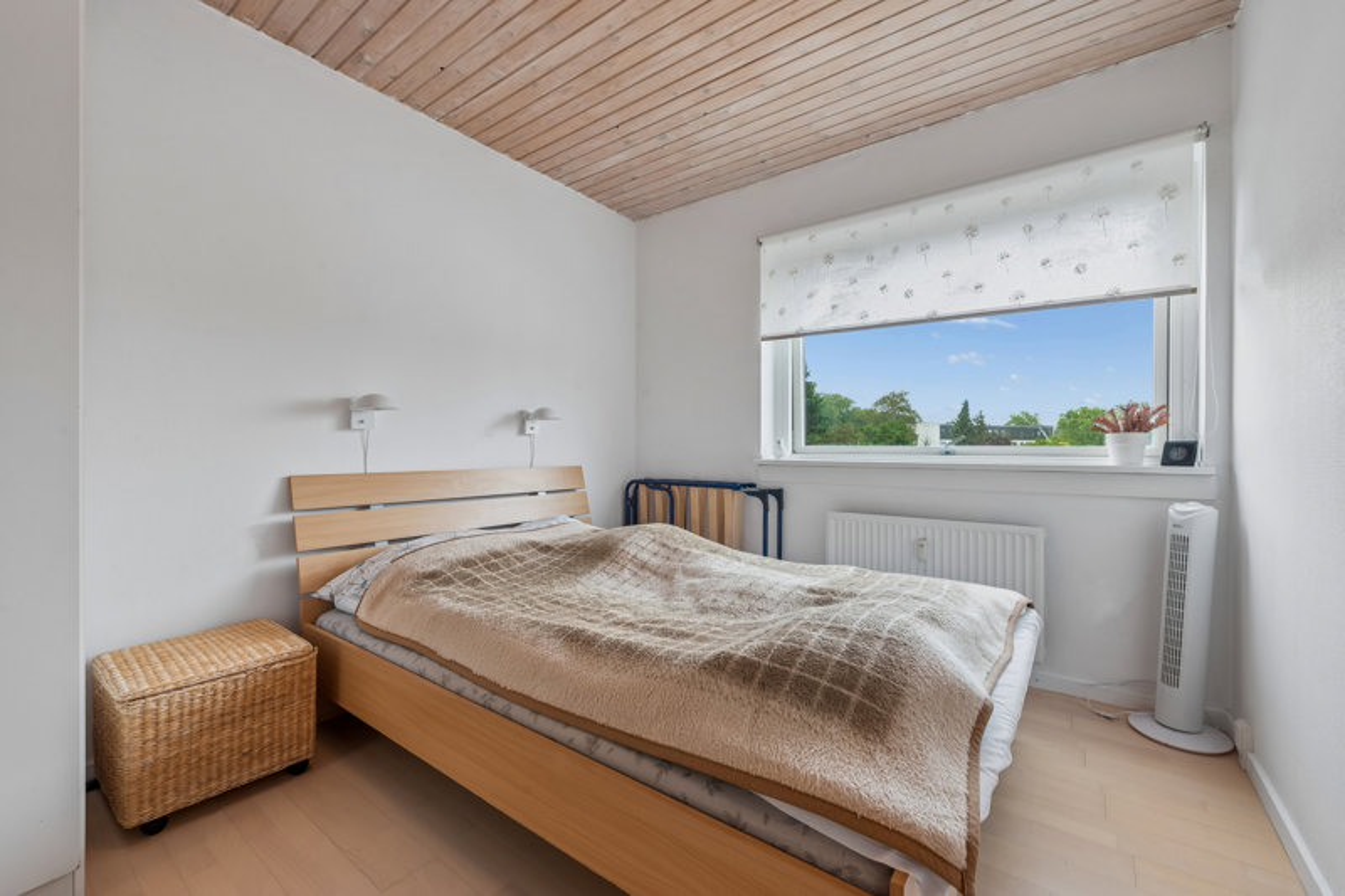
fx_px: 560
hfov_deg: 100.4
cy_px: 448
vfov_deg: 77.3
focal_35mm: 15
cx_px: 672
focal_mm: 15
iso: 250
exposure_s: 1/5
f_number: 10
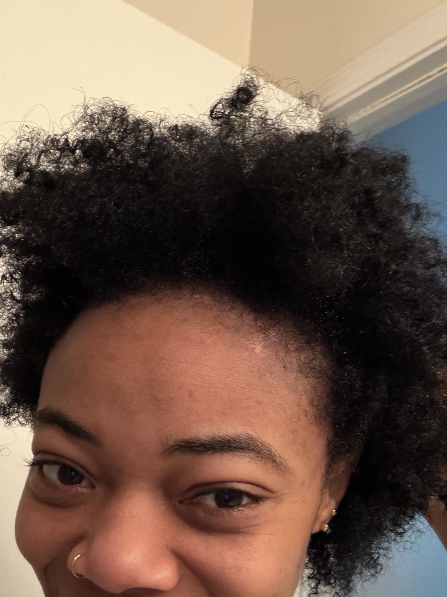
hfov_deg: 37.7
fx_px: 654
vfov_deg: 48.5
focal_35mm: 38
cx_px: 216
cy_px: 377
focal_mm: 2.71
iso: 500
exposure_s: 1/30
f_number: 1.9
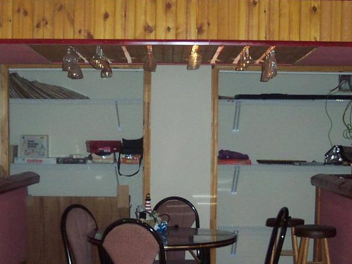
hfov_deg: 26.0
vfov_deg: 19.5
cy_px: 193
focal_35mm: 75
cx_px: 161
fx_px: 763
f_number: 2.8
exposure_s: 1/30
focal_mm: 8
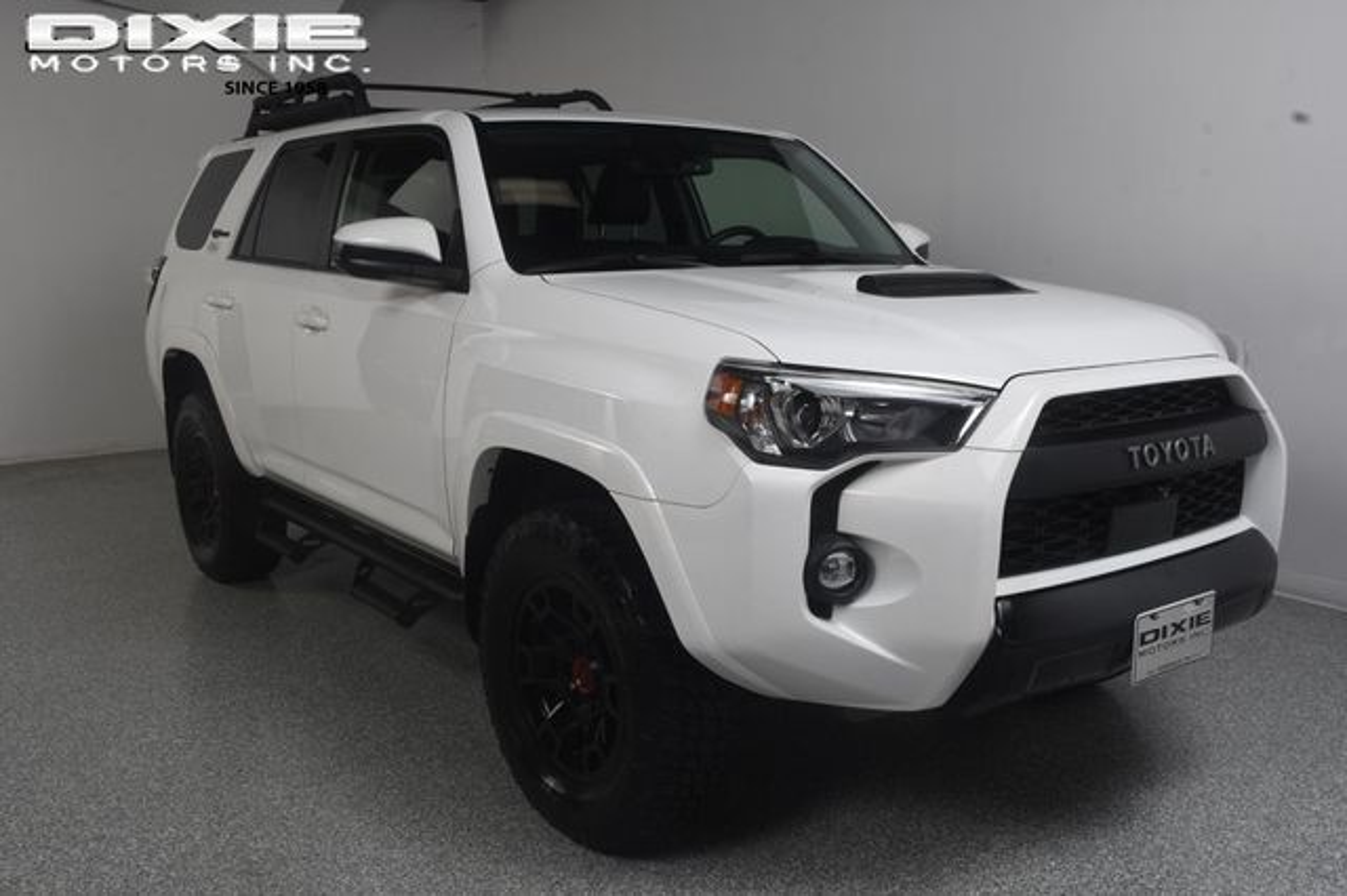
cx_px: 674
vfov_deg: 38.8
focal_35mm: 34
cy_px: 448
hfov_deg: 55.8
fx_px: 1271
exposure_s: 1/160
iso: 100
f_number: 13
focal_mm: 23
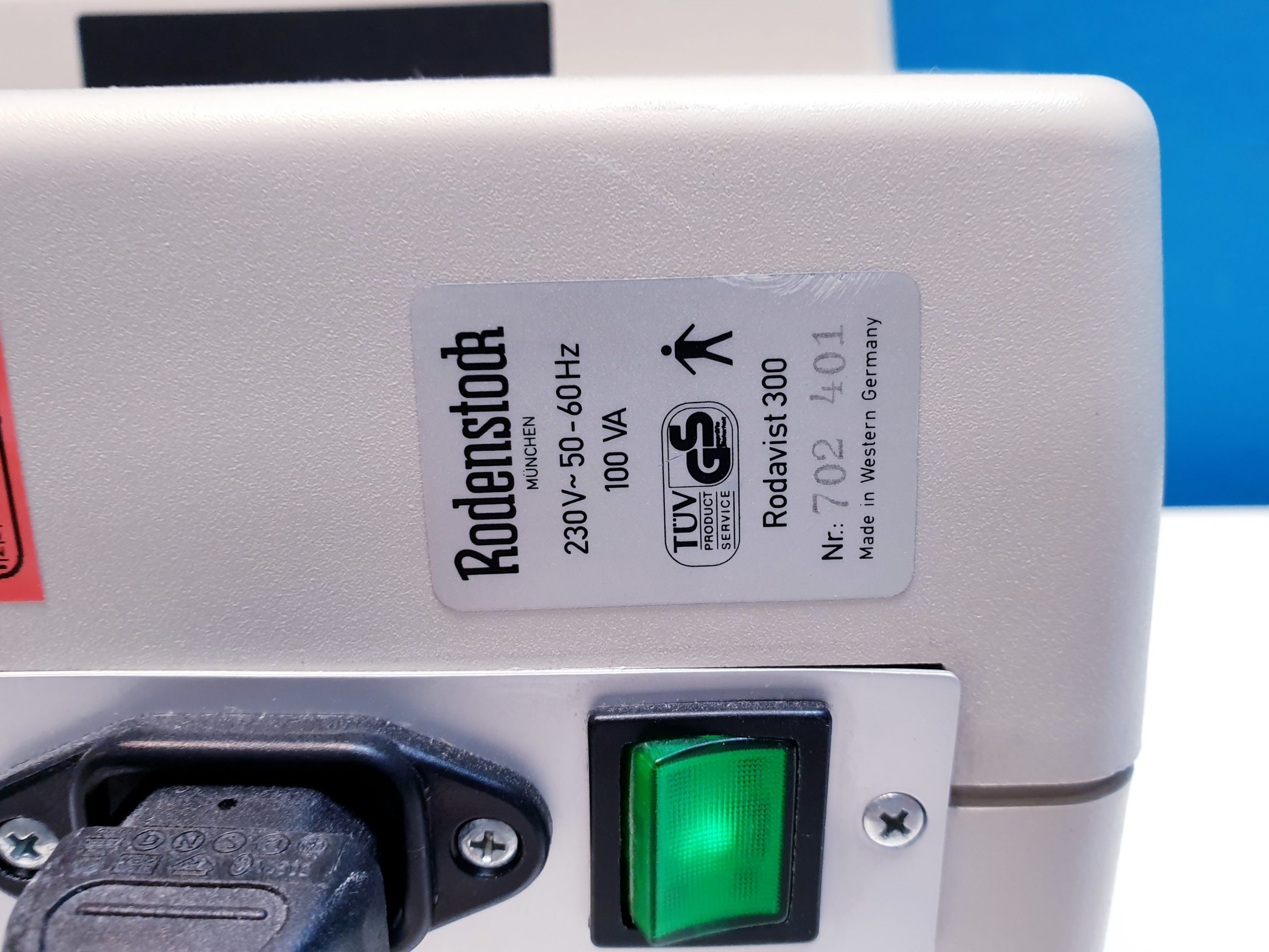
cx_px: 677
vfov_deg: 48.2
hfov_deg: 61.6
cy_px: 478
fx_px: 1063
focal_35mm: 29
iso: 160
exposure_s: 1/50
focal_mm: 4.3
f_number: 2.4
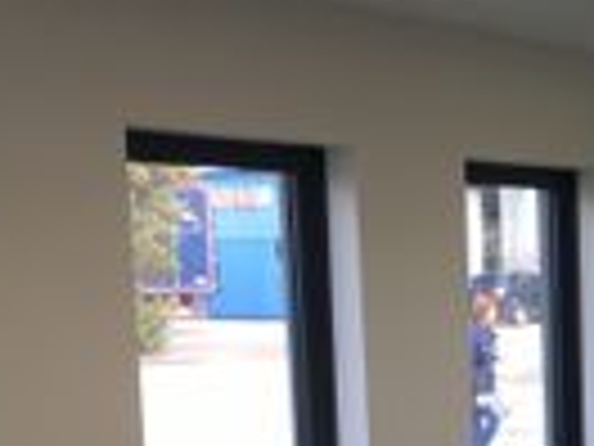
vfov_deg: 16.4
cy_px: 460
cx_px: 765
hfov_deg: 20.4
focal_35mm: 88
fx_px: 1510
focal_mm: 4.15
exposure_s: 1/100
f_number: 2.2
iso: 25
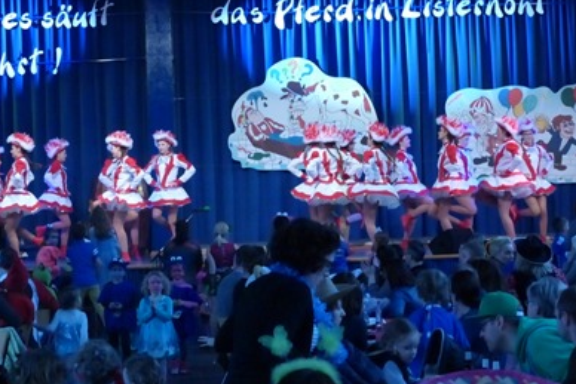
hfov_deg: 16.1
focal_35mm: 127
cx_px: 287
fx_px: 2033
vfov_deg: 10.8
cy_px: 176
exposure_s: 1/160
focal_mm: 21.8
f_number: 4
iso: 1600
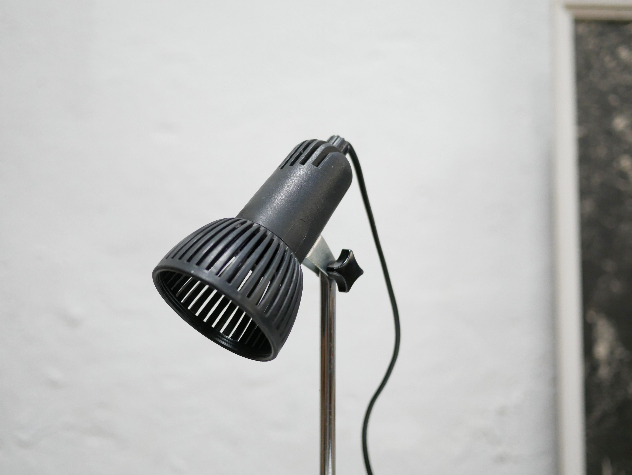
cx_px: 316
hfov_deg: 46.8
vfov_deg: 36.0
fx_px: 731
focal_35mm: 40
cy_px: 238
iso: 800
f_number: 1.7
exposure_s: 1/60
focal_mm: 20
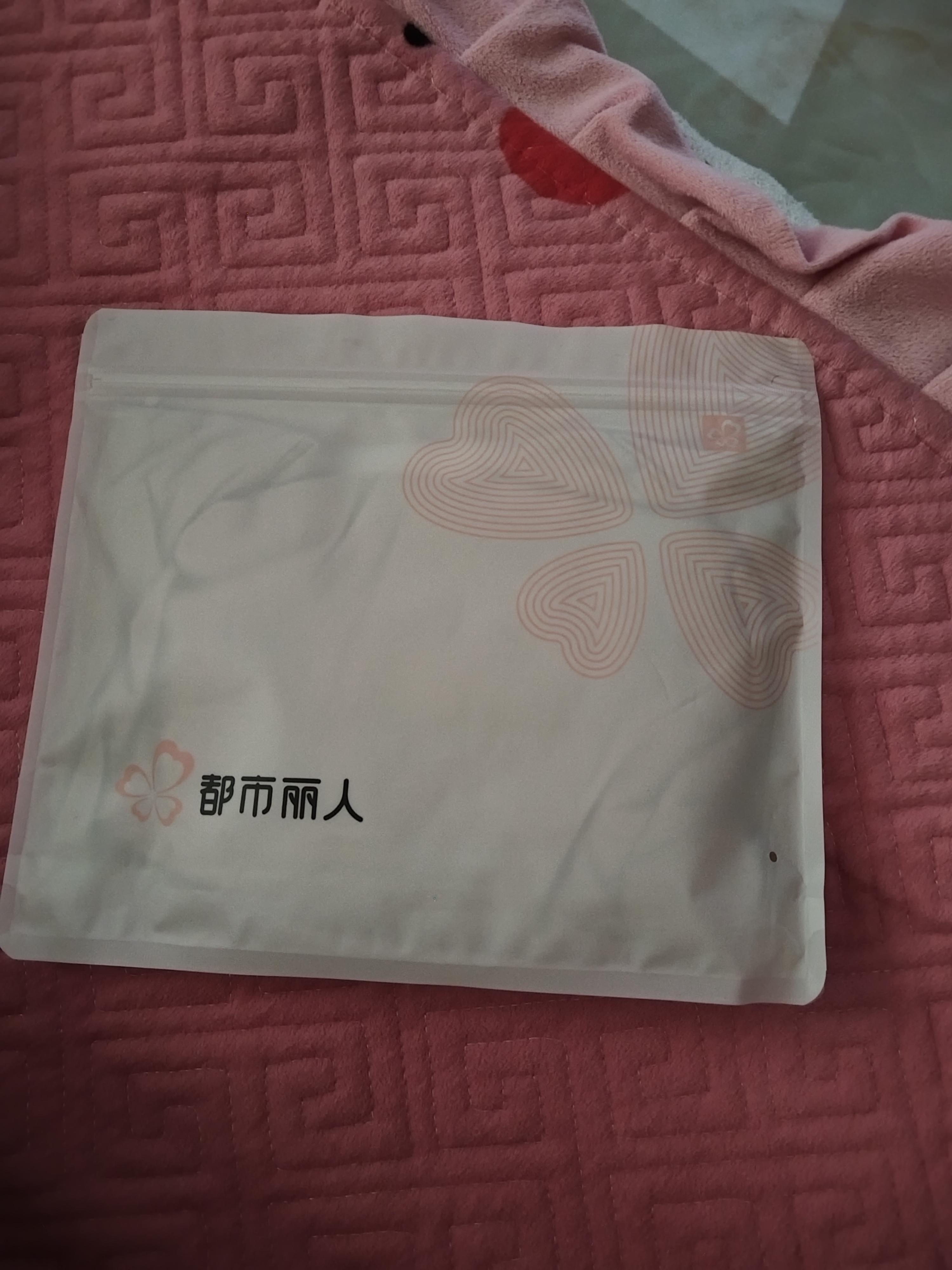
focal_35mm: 26
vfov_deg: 67.3
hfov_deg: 53.1
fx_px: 953
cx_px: 476
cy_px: 635
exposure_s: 1/14.3
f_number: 1.9
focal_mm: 4.95
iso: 3793
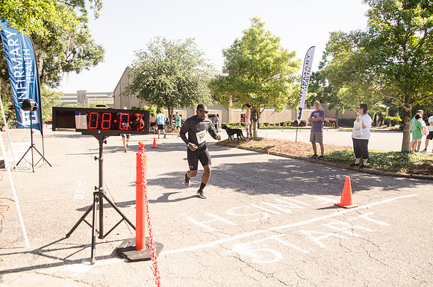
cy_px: 144
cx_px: 216
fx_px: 288
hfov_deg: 73.9
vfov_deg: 52.9
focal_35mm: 24
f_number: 5
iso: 640
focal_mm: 16
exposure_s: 1/1600
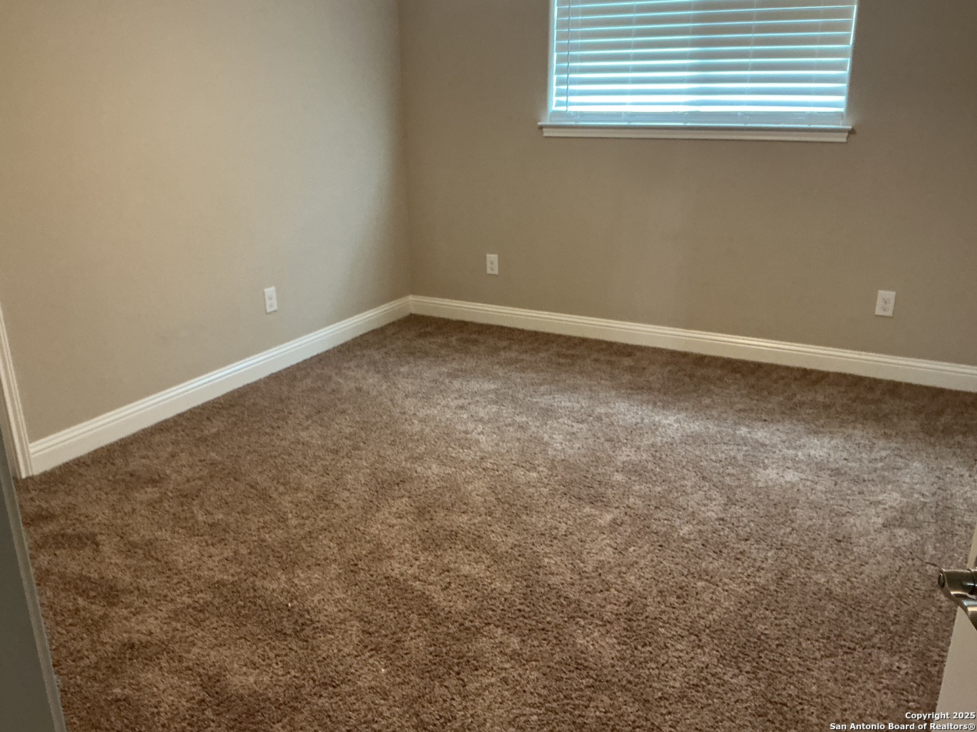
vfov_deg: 48.2
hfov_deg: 61.7
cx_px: 488
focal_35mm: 29
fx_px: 818
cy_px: 366
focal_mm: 3
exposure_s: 1/40
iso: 200
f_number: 1.8
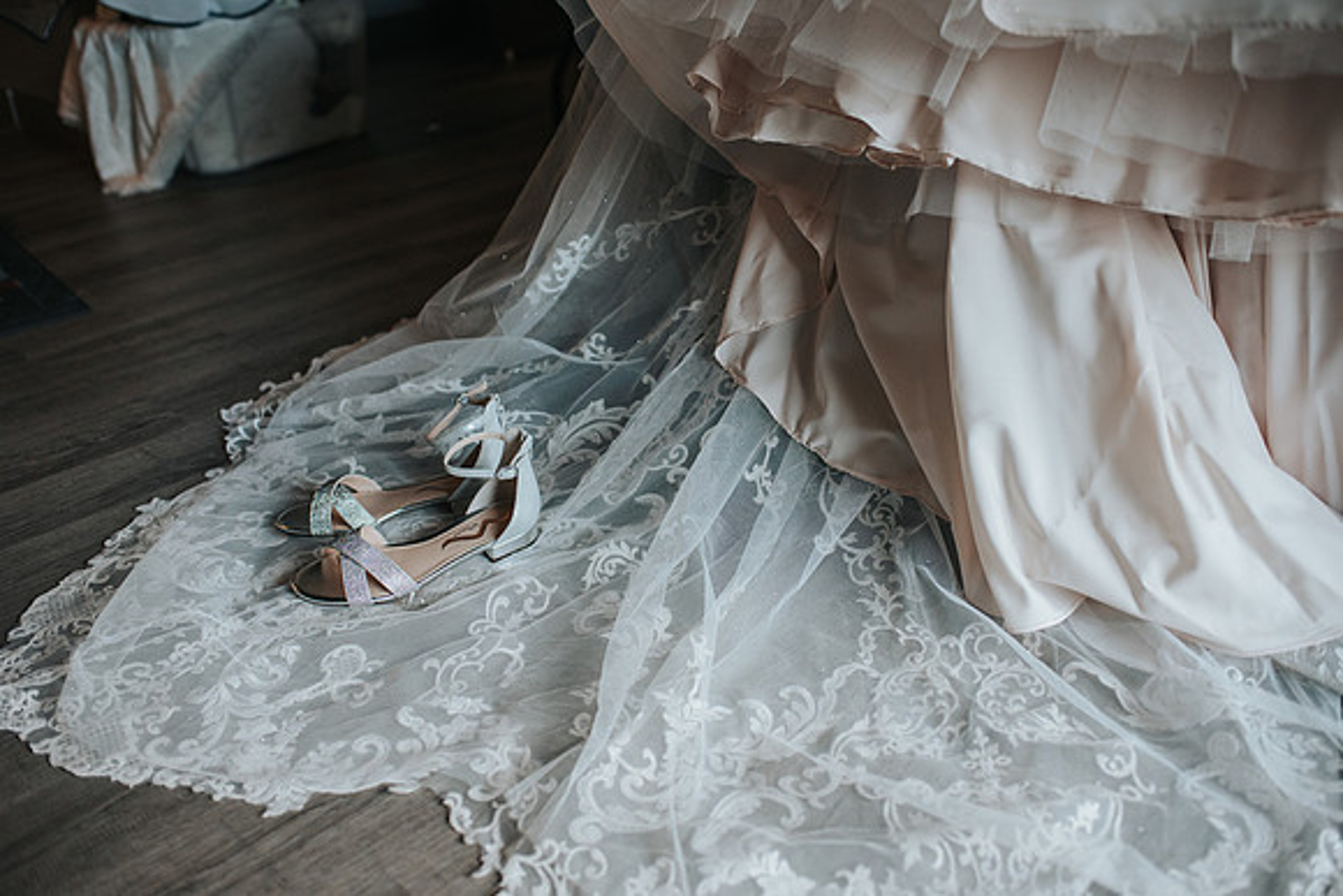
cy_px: 448
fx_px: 1306
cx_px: 672
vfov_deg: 37.9
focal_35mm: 35
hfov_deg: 54.4
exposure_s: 1/640
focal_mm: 35
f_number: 2.5
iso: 2200
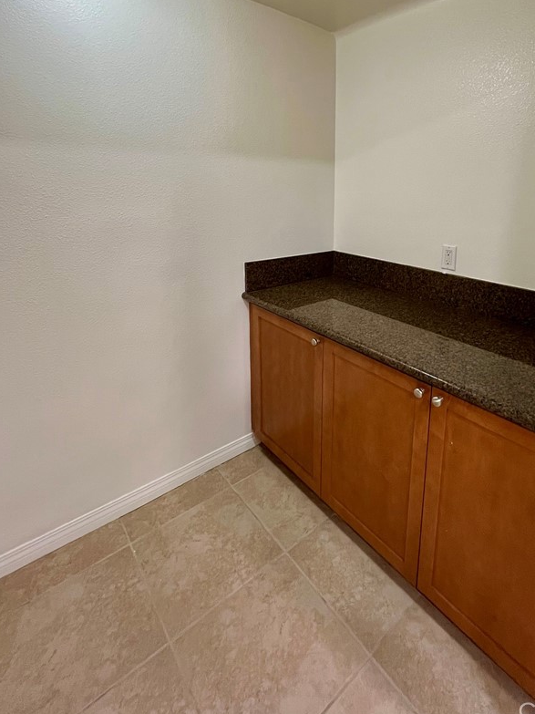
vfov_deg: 88.8
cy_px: 257
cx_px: 331
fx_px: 350
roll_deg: -1.4
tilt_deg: -10.4
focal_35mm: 17
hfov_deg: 73.6
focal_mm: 1.57
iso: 320
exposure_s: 1/60
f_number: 1.8
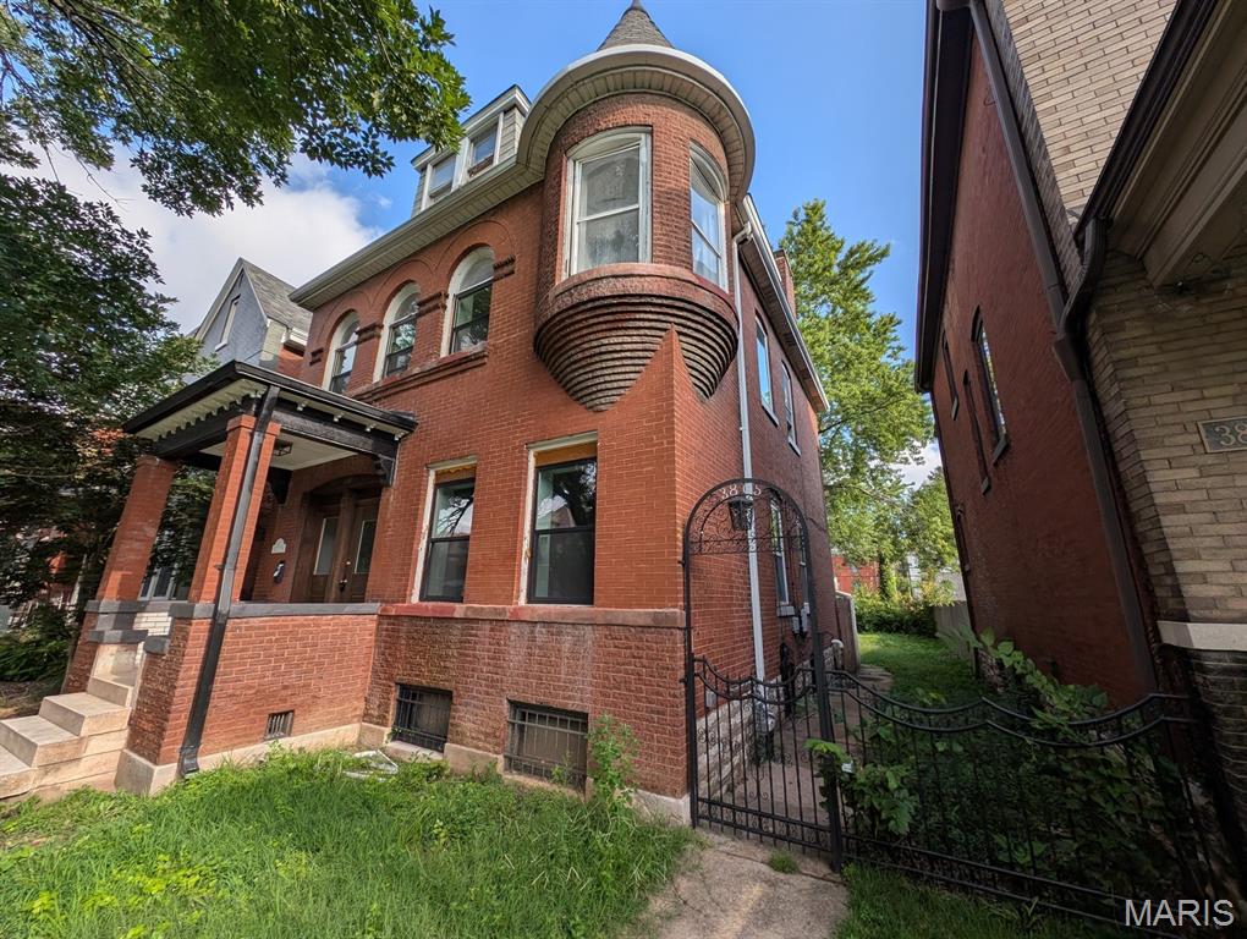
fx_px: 433
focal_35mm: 12
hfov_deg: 110.5
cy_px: 470
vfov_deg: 94.6
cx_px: 624
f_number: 1.95
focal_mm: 2.23
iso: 40
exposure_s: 1/1105
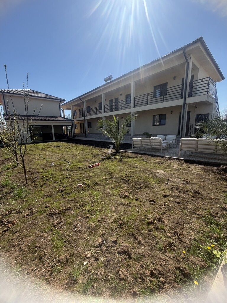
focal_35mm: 14
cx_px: 114
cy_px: 152
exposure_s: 1/853
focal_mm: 2.22
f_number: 2.2
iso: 32
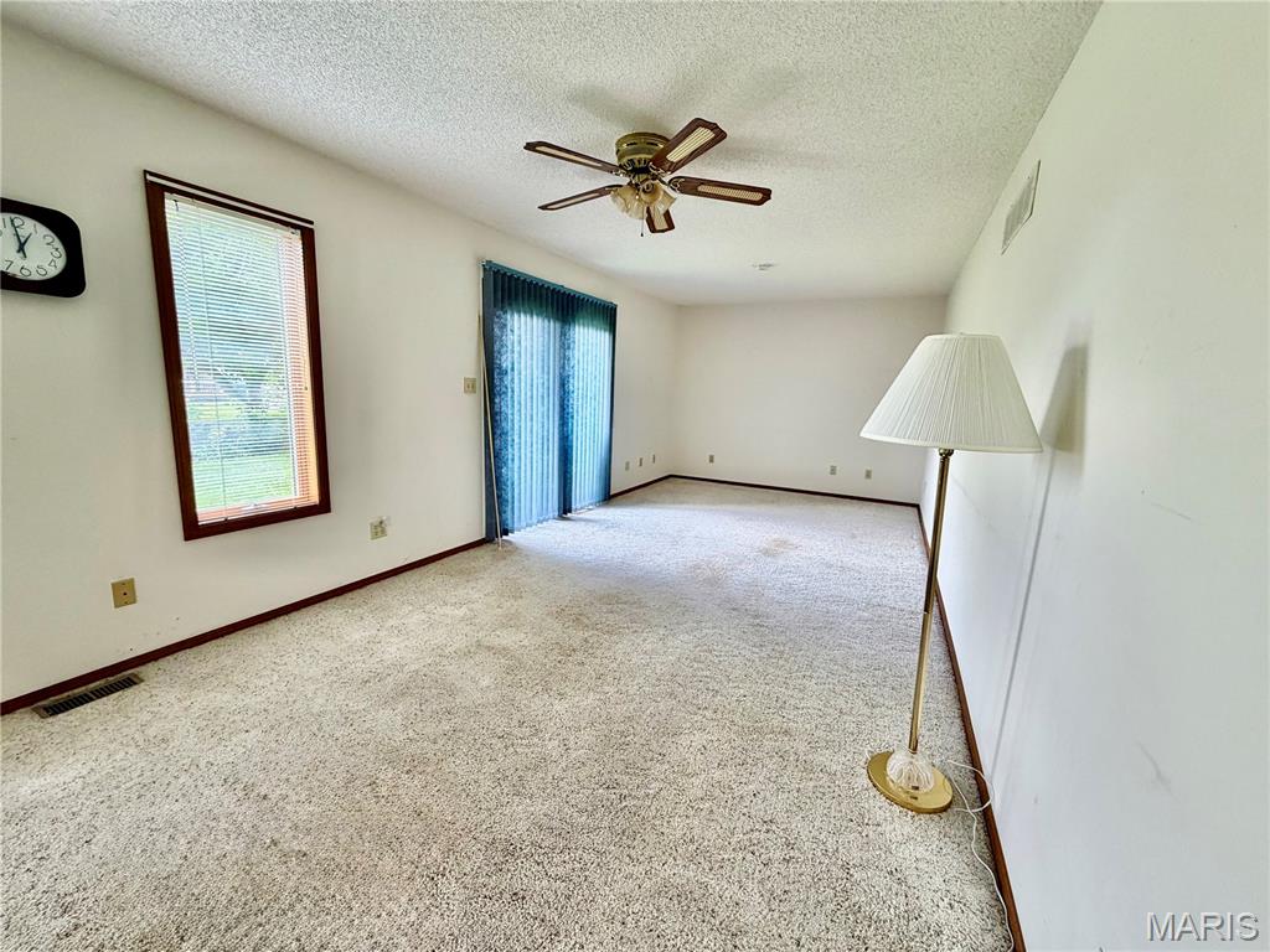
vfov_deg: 85.7
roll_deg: -2.0
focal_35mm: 14
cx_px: 635
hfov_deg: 102.1
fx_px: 514
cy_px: 476
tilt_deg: -10.2
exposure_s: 1/121
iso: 125
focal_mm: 2.22
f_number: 2.2
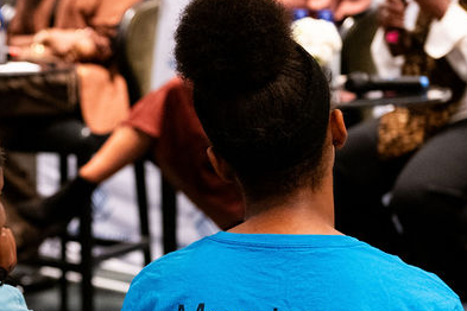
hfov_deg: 13.5
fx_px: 1959
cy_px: 163
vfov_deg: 9.1
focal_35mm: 151
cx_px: 75
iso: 2500
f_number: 3.2
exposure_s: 1/125
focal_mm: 58
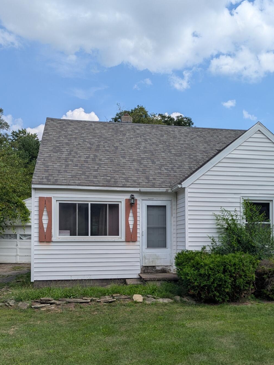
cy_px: 234
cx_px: 169
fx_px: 380
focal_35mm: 36
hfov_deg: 39.4
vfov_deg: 50.7
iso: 43
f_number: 1.85
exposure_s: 1/2571
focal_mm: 6.81
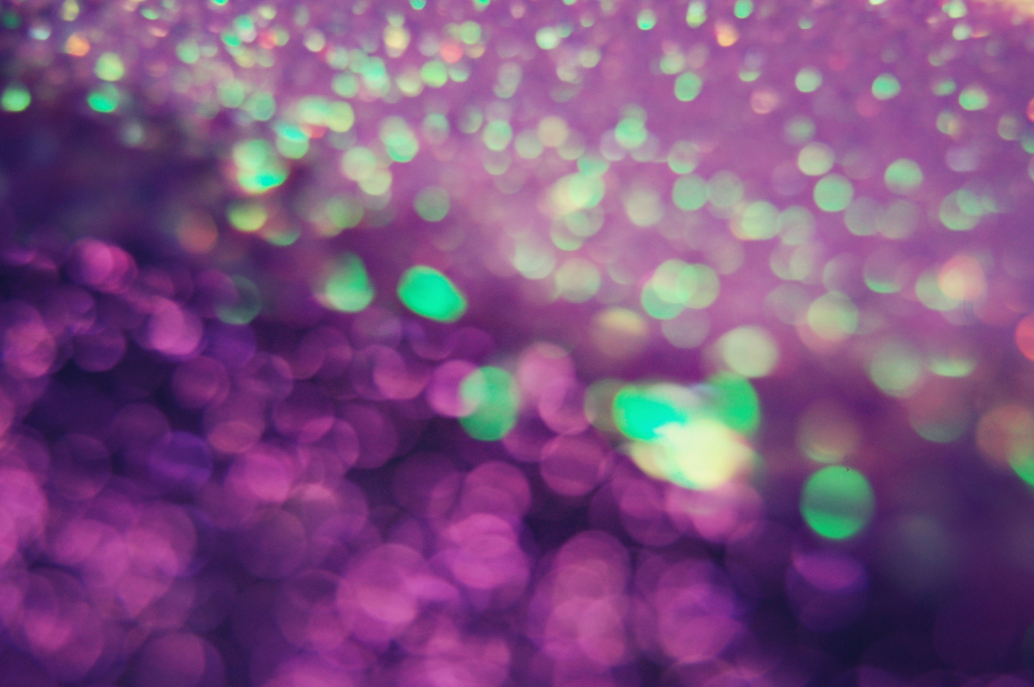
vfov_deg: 16.5
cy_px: 344
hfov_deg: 24.6
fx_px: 2367
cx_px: 517
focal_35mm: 82
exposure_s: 1/30
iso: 450
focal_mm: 55
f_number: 5.6
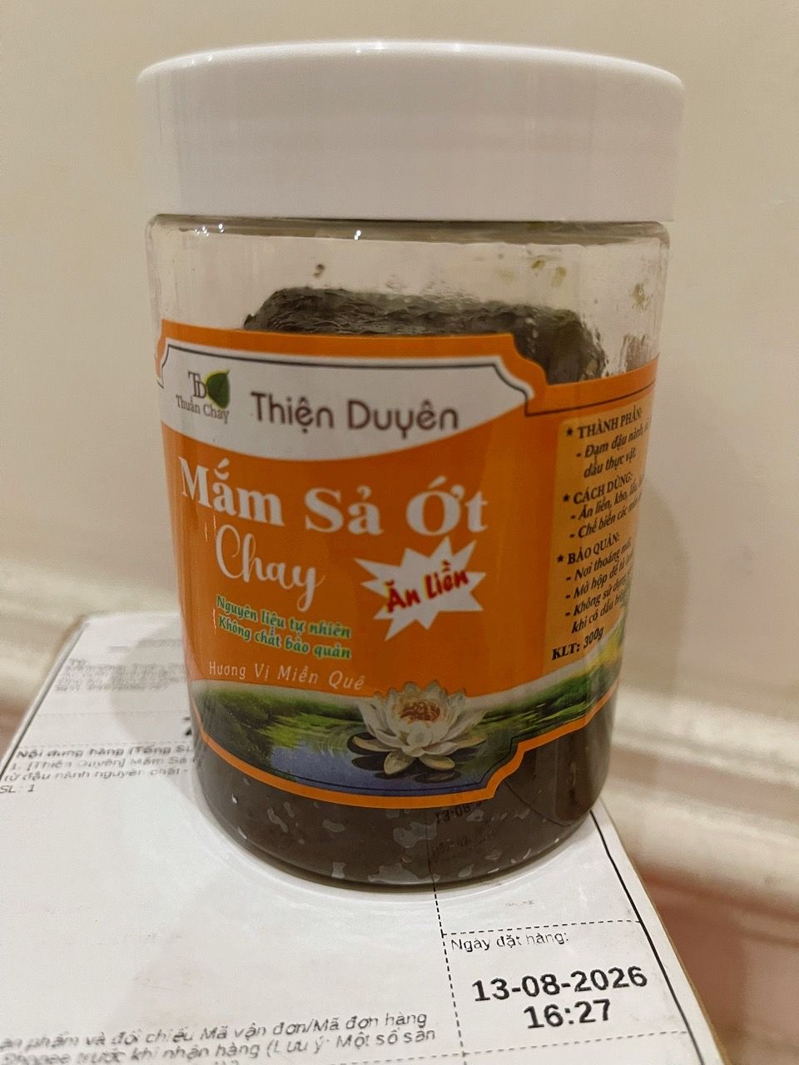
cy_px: 532
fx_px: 769
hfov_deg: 54.9
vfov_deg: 69.4
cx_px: 400
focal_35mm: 25
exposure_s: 1/50
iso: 400
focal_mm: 5.1
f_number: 1.6
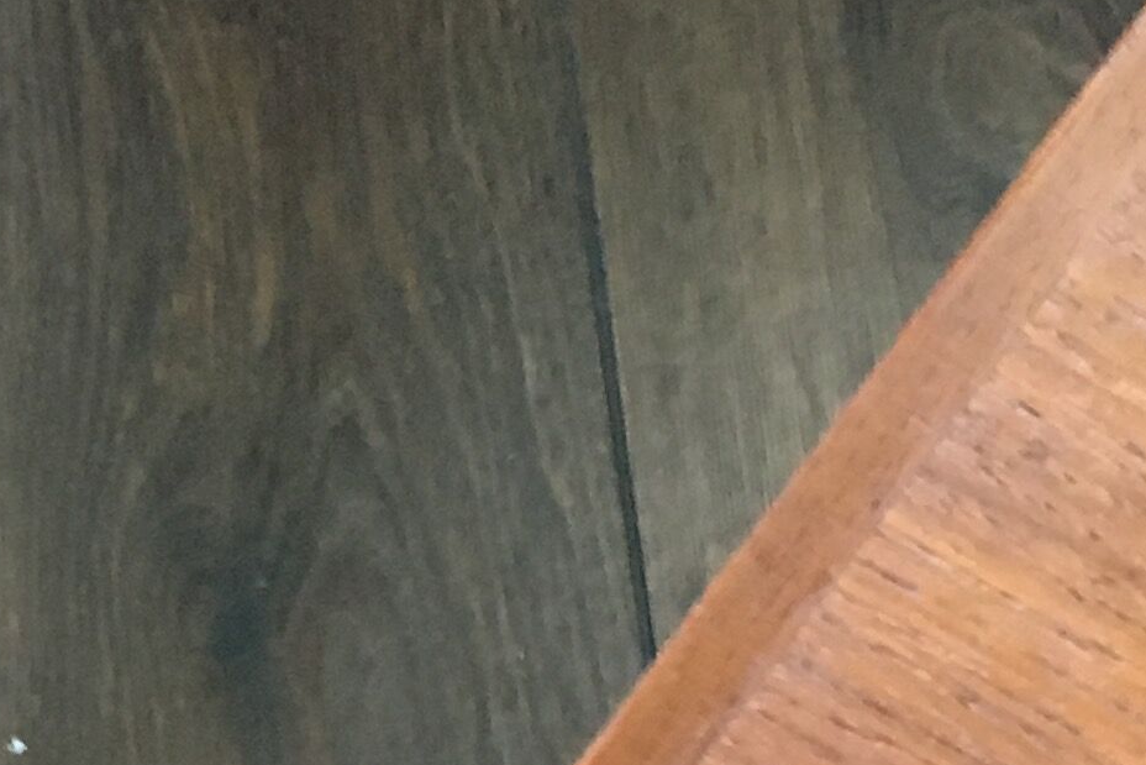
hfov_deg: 15.6
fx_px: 4171
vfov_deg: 9.6
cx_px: 868
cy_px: 1673
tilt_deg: -76.0
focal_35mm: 131
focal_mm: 4.15
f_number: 2.2
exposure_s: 1/20
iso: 200
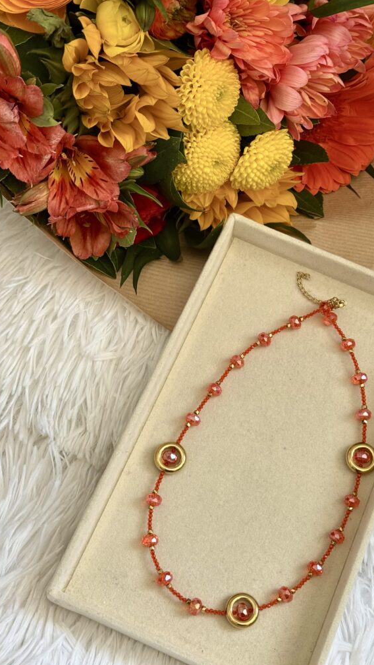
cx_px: 212
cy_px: 336
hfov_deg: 22.6
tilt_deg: -59.7
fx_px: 935
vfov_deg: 39.2
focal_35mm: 53
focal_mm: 6.76
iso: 80
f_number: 1.78
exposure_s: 1/122
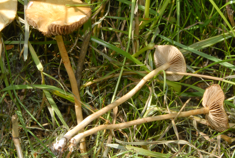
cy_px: 69
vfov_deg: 10.1
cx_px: 88
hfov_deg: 15.0
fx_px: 890
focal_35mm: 136
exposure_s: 1/10
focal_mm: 66
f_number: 22
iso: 100
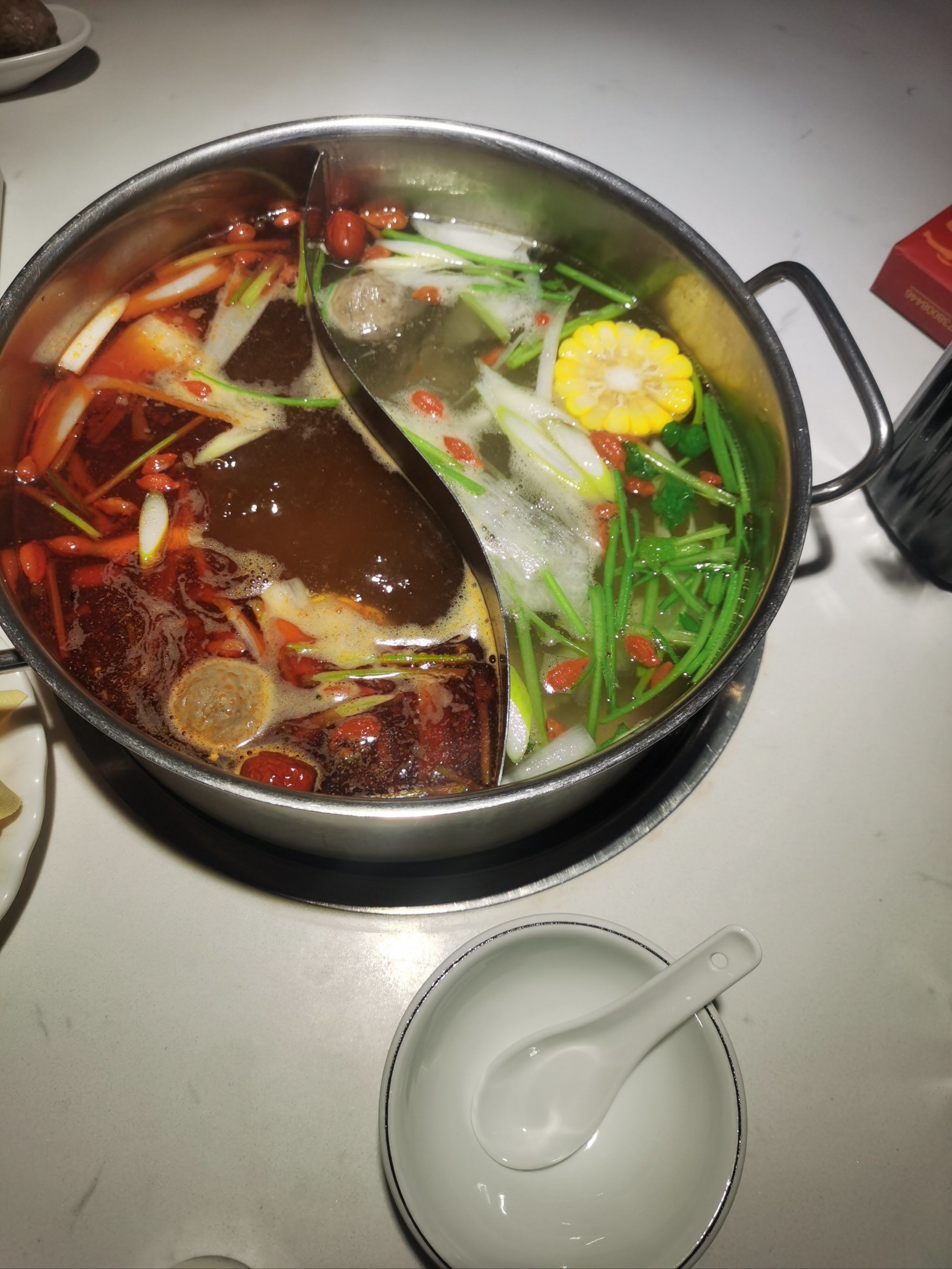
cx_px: 476
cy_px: 634
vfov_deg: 65.3
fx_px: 990
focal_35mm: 27
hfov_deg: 51.4
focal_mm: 5.58
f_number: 1.8
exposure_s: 1/345
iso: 50
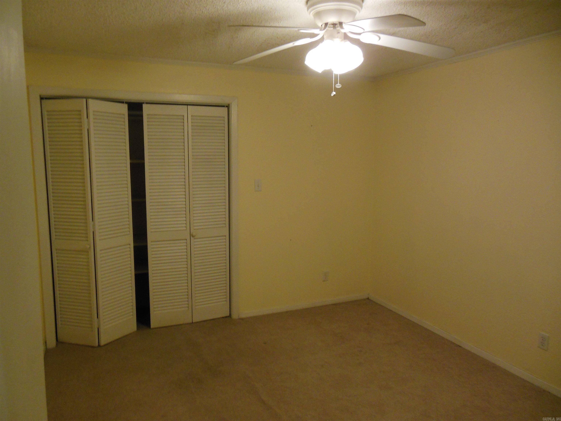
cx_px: 280
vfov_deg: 54.9
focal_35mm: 25
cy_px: 210
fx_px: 405
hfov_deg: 69.4
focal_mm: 4.5
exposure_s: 1/60
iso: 400
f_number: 3.2
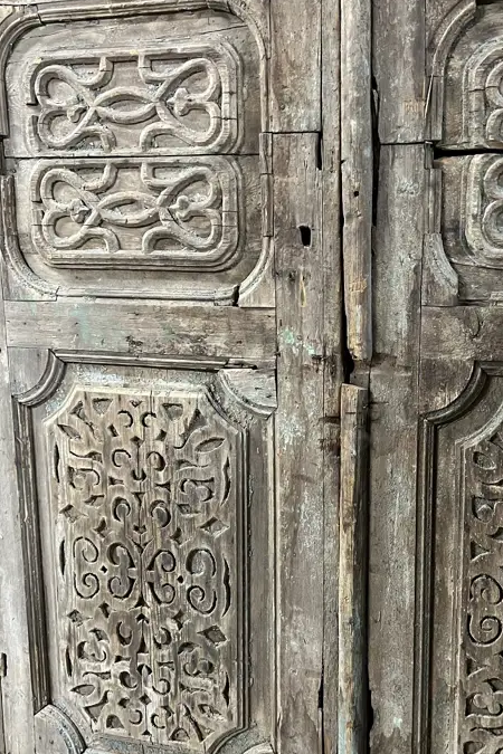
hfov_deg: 32.2
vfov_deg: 47.3
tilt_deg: -18.3
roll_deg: +3.0
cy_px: 423
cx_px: 362
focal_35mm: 41
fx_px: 859
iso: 400
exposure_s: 1/50
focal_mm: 5.7
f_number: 1.5
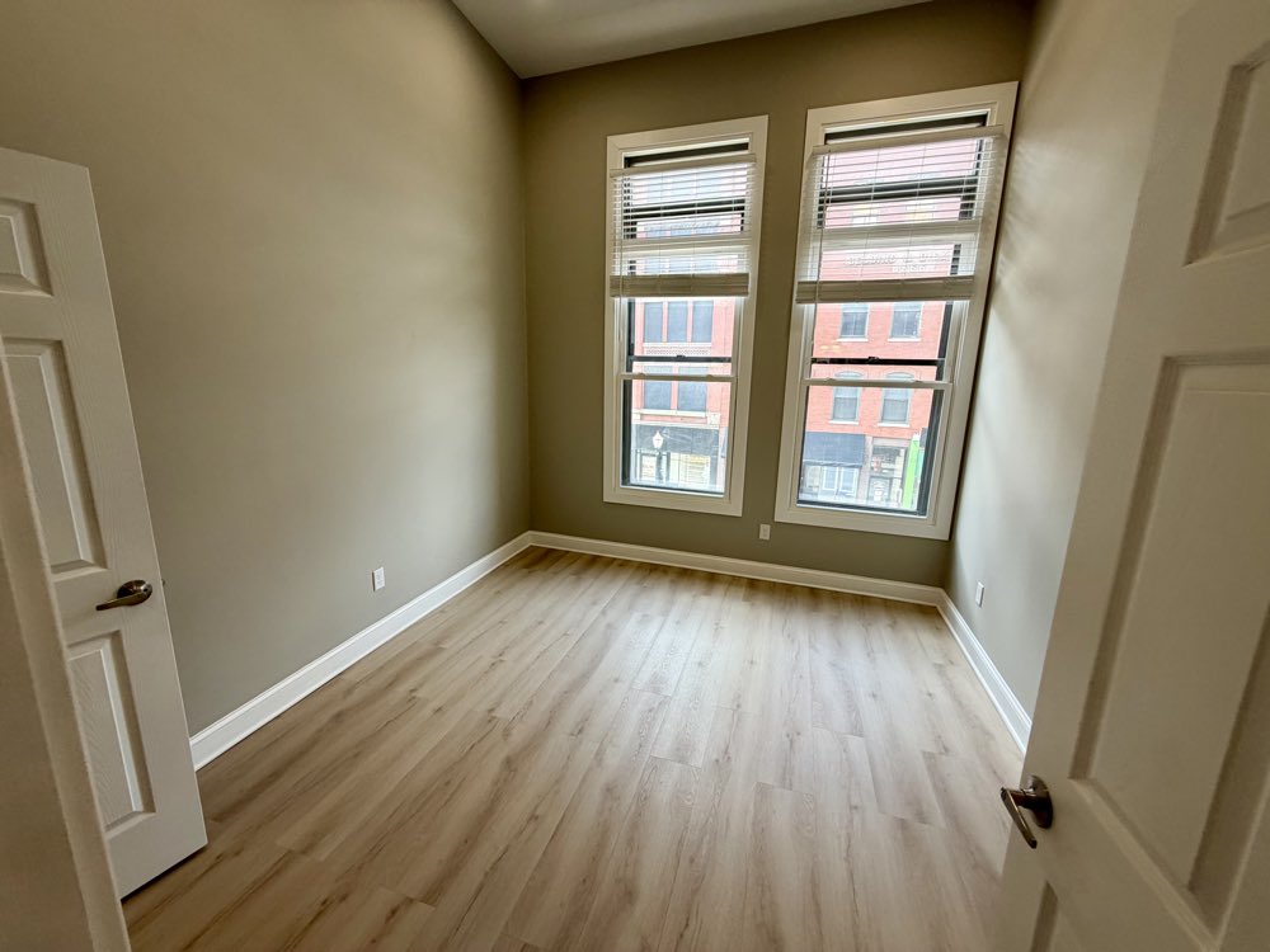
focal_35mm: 14
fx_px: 514
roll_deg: -1.2
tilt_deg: -10.5
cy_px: 476
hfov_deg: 102.1
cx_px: 635
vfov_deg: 85.7
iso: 80
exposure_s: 1/121
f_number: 2.2
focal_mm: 2.22
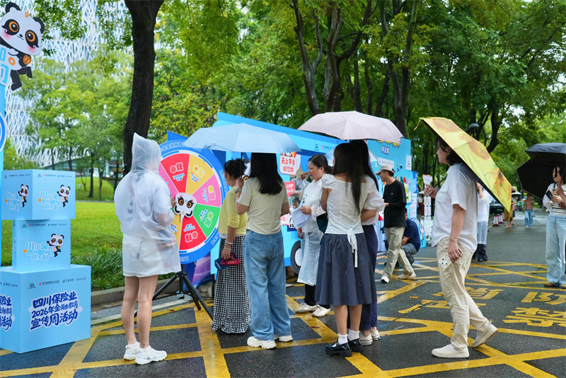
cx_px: 283
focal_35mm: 34
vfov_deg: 38.9
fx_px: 535
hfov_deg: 55.8
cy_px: 189
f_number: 4
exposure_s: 1/200
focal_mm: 34
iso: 500
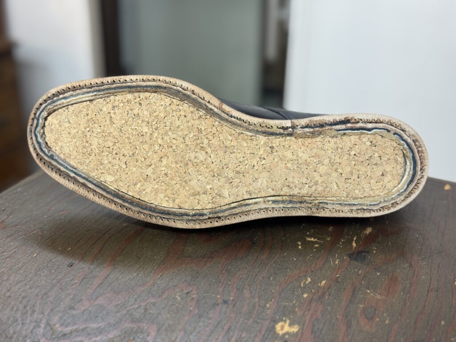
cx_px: 228
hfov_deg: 39.7
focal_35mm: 48
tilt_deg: -27.1
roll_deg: -1.3
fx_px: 632
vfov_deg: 30.3
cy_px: 171
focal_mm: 6.76
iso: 80
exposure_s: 1/60
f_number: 1.78
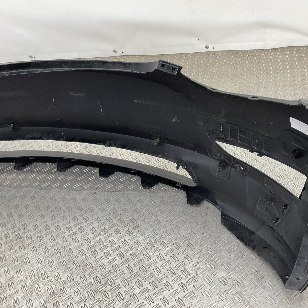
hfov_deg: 46.7
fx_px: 352
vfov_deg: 47.2
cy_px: 154
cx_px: 195
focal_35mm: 35
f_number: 1.8
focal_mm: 3
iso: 32
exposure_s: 1/100
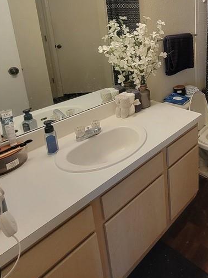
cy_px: 78
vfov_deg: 64.2
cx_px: 193
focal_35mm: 26
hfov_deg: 47.0
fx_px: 208
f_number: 2.2
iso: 320
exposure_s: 1/60
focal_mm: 2.2
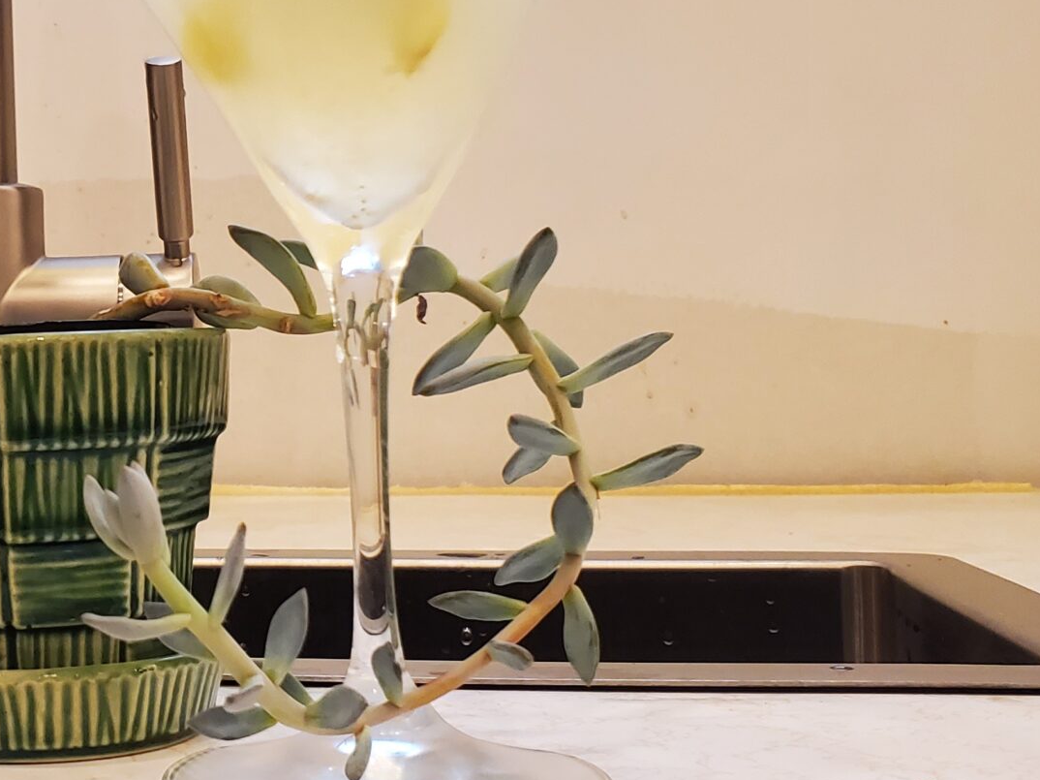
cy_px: 273
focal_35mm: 62
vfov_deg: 23.6
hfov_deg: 29.8
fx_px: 1862
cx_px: 85
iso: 200
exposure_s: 1/60
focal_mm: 4.3
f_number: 2.4
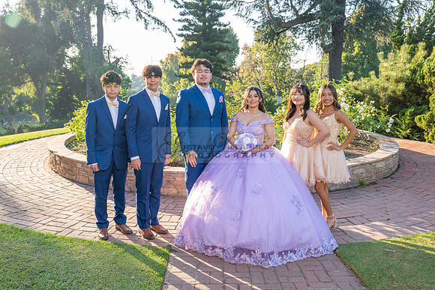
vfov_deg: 40.0
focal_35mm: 33
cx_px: 218
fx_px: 399
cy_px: 145
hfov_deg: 57.2
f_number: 5
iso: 200
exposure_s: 1/200
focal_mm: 33
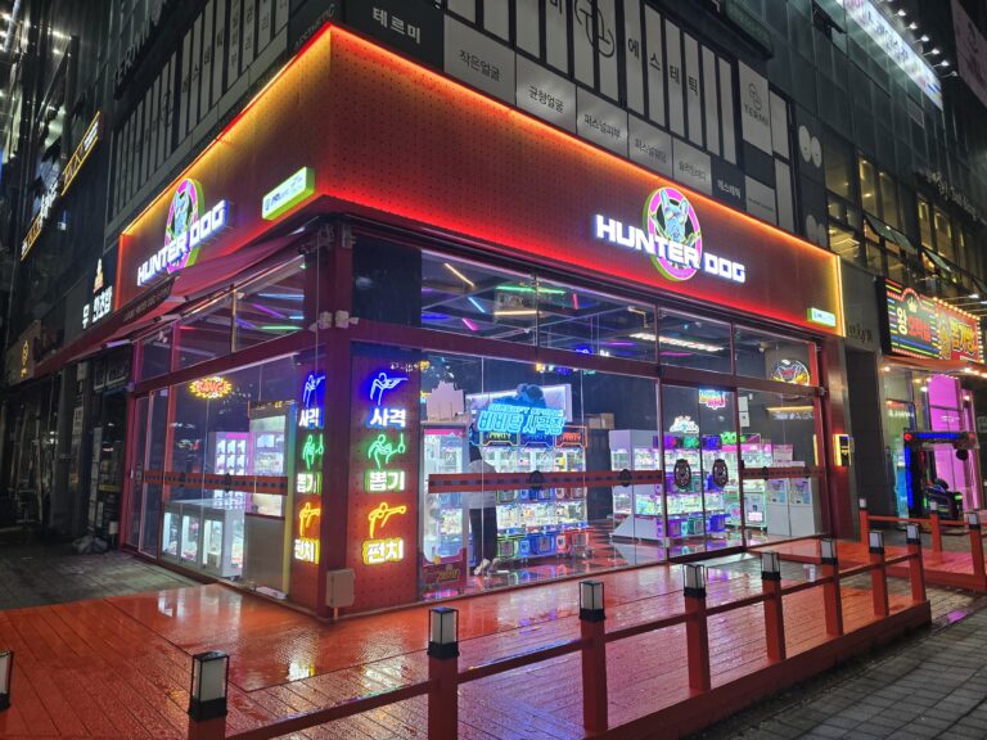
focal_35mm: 23
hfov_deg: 73.9
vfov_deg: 58.9
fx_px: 656
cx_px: 494
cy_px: 370
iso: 100
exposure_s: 1/120
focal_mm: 6.3
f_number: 1.7
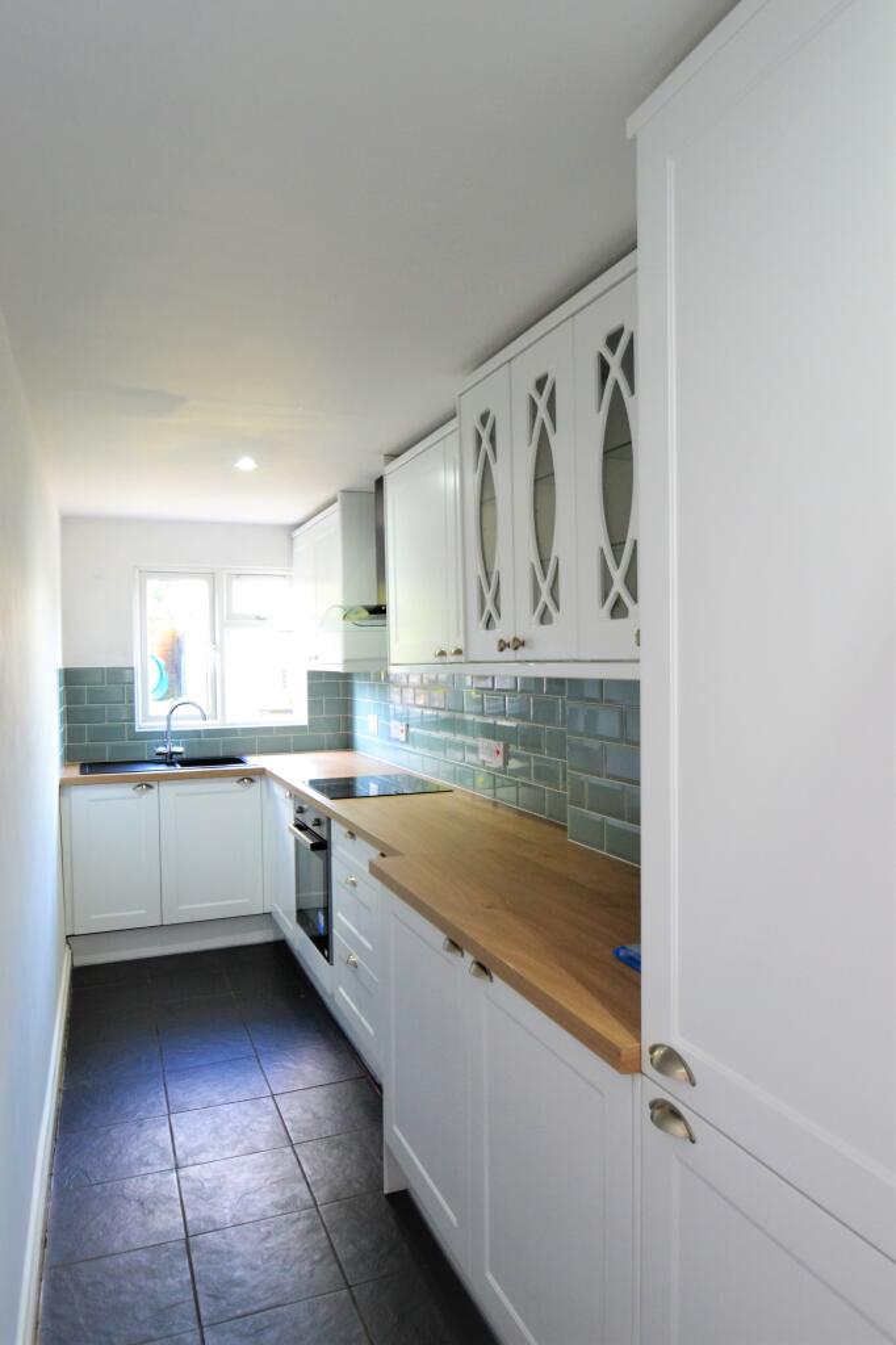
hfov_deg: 59.5
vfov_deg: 81.2
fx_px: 784
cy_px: 672
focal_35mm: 21
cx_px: 448
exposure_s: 1/60
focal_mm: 14
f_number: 4
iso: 1000
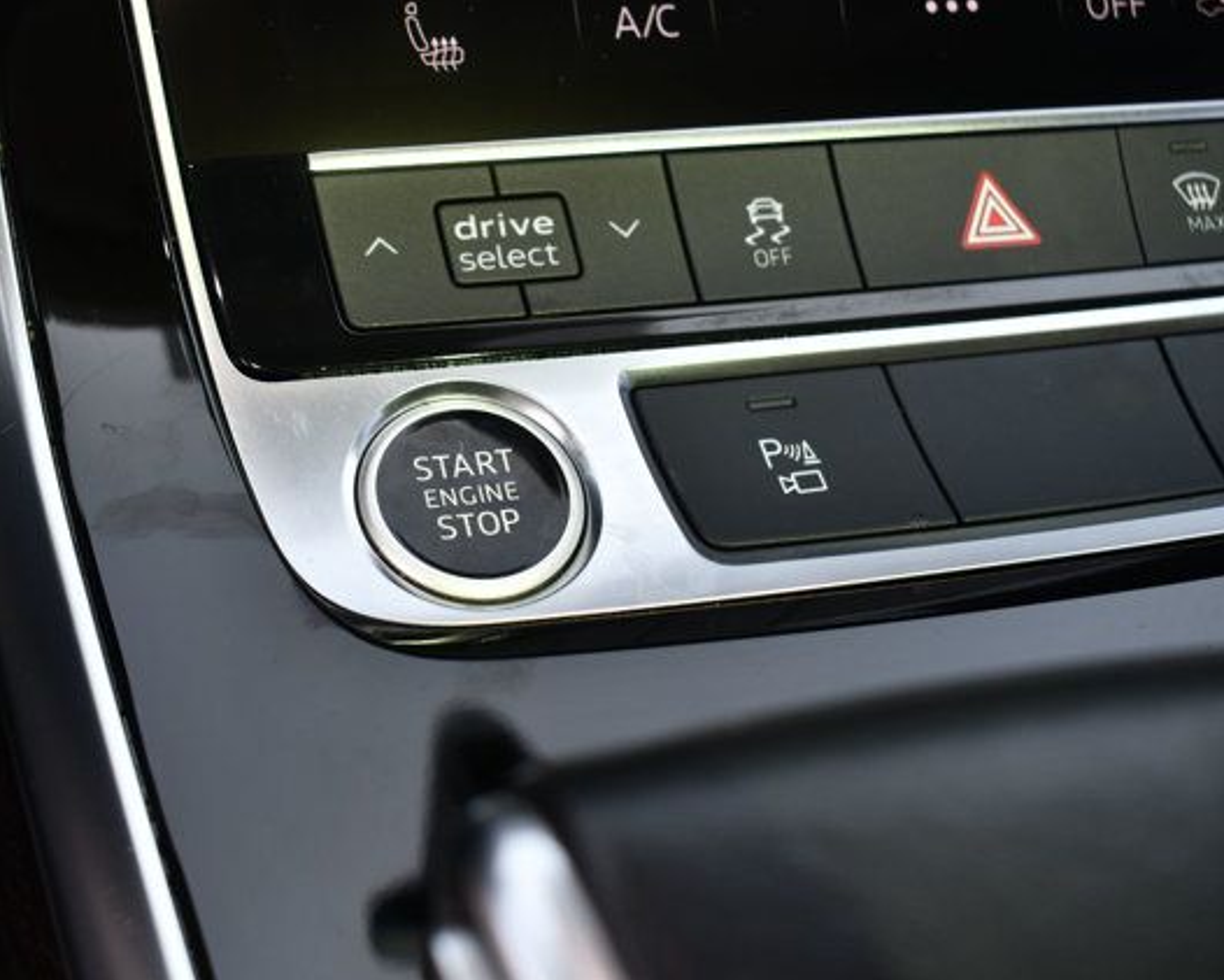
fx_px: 1739
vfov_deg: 31.5
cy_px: 490
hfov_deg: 38.6
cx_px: 482
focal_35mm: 48
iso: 360
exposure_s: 1/250
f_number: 5.6
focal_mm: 28
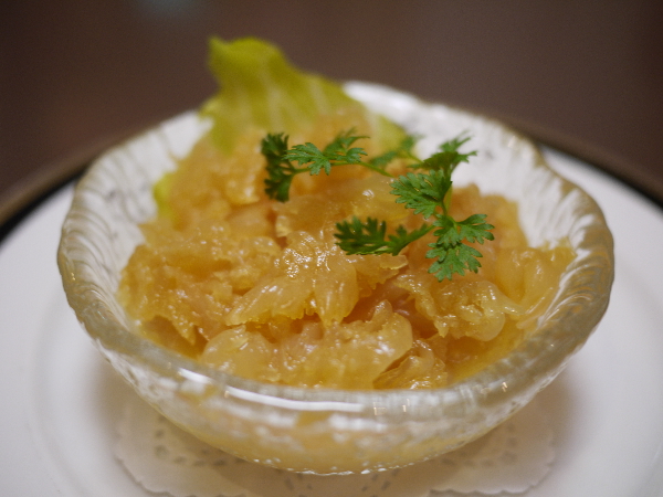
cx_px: 332
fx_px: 766
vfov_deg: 36.0
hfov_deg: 46.8
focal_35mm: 40
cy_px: 248
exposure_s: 1/30
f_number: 1.7
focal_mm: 20
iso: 160
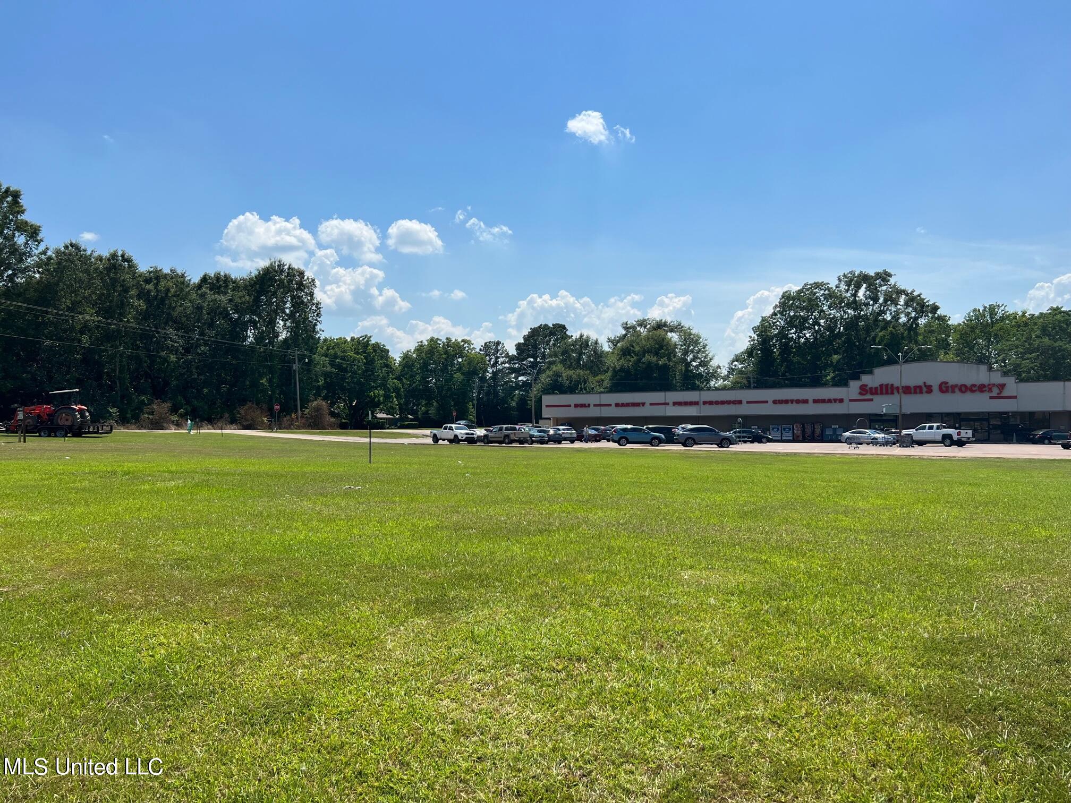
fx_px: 804
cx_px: 536
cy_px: 402
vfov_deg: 53.1
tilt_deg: +2.7
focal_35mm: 26
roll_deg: +0.9
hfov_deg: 67.3
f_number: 1.5
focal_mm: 5.7
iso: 50
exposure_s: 1/6993
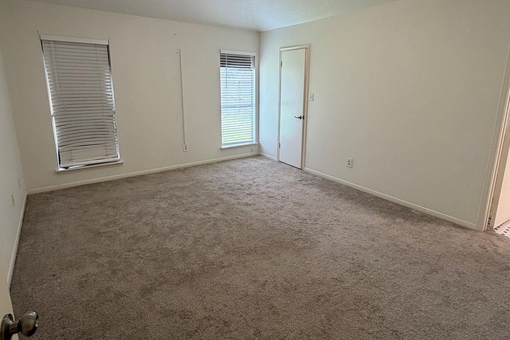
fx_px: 283
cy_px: 142
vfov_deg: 61.6
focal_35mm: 20
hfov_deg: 84.0
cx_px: 255
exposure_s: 1/60
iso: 250
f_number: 2.2
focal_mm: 2.22
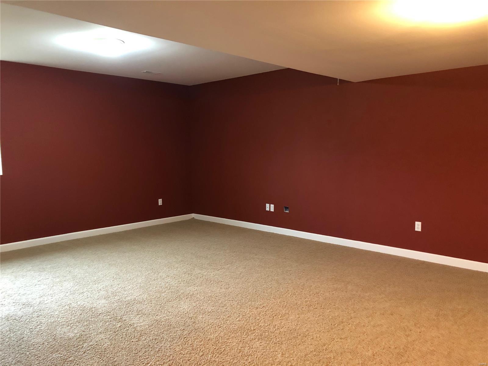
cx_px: 244
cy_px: 183
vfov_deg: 49.7
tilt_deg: -6.2
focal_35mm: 28
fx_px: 395
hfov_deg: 63.4
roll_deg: +0.4
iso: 100
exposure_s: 1/6
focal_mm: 3.99
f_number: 1.8
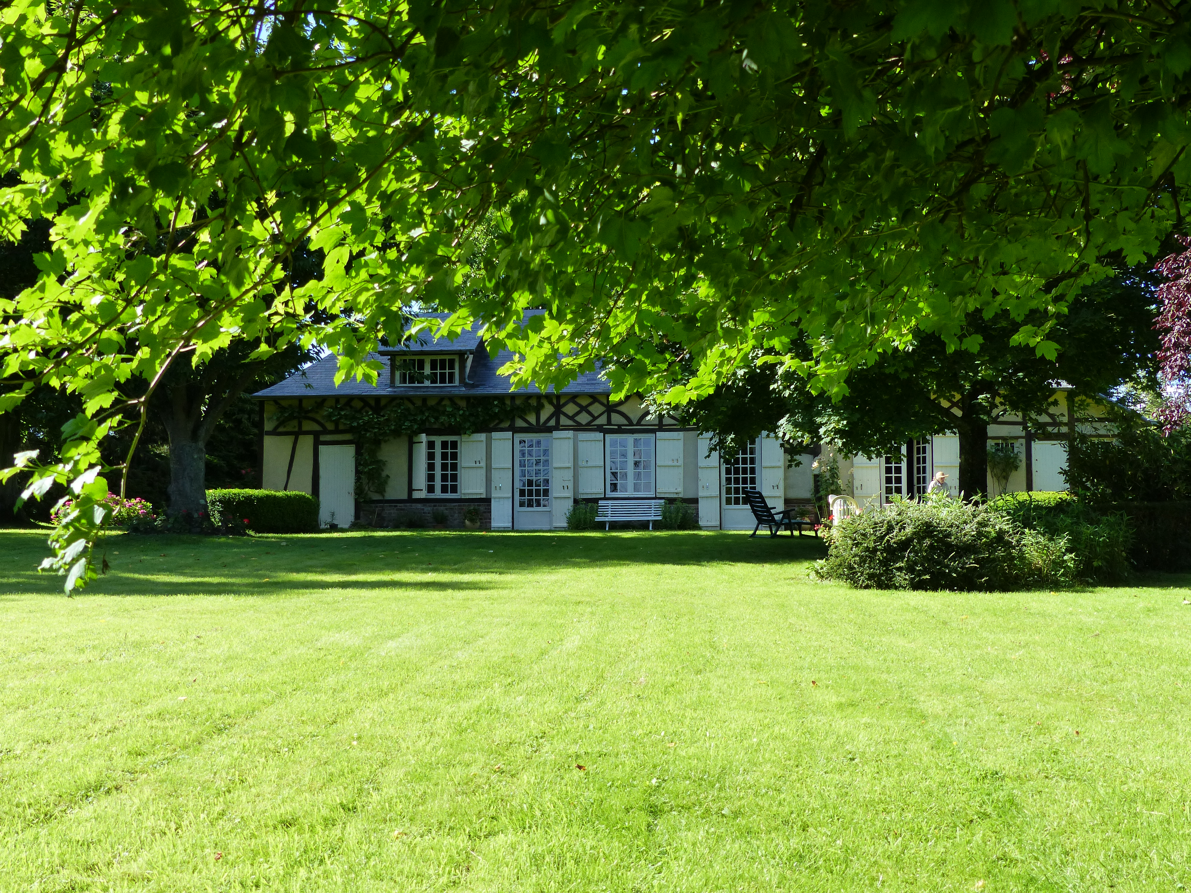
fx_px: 1342
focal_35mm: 39
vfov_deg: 36.8
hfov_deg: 47.9
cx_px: 596
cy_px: 446
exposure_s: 1/400
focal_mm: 7
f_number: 4
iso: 160
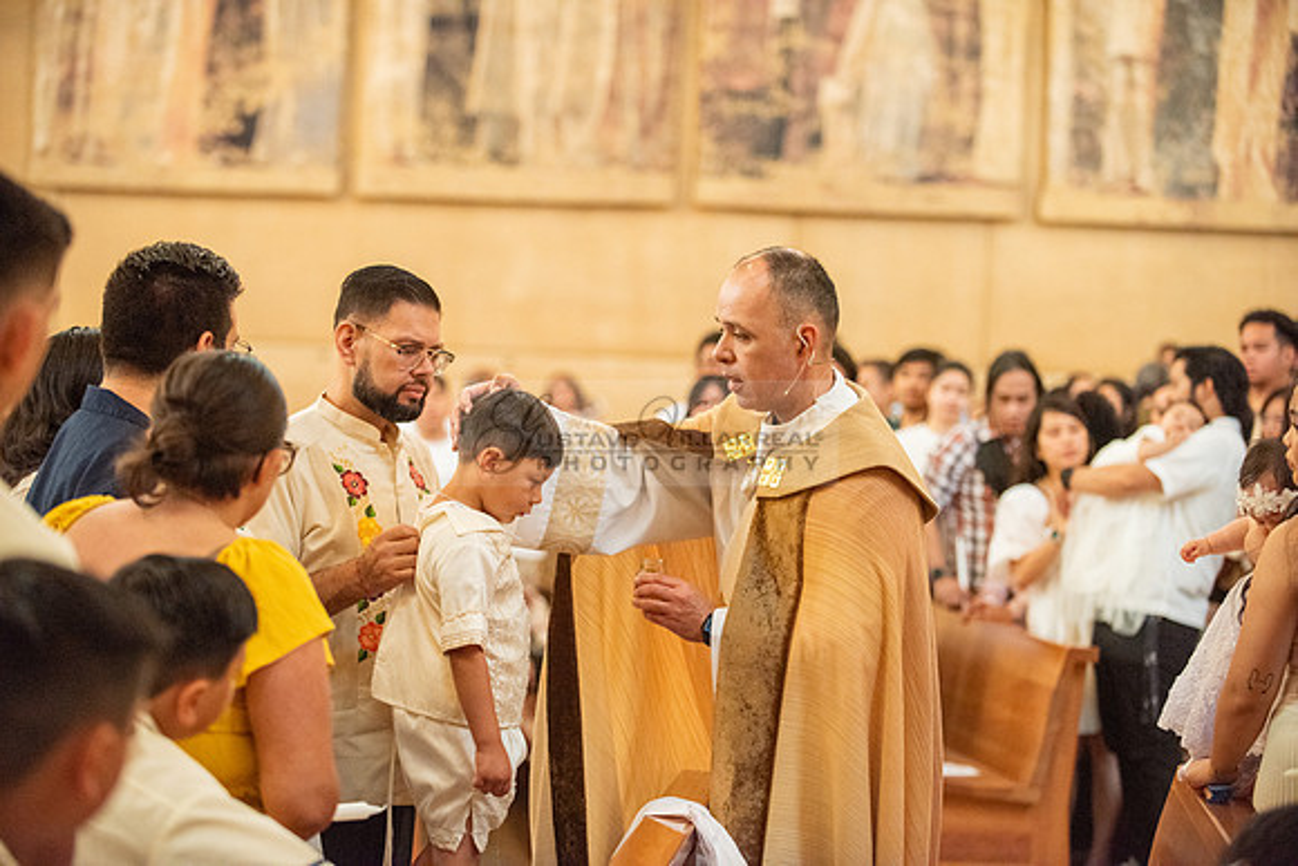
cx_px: 649
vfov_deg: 14.0
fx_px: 3534
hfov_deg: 20.8
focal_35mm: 98
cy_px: 433
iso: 2000
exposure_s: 1/160
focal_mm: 98
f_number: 2.8
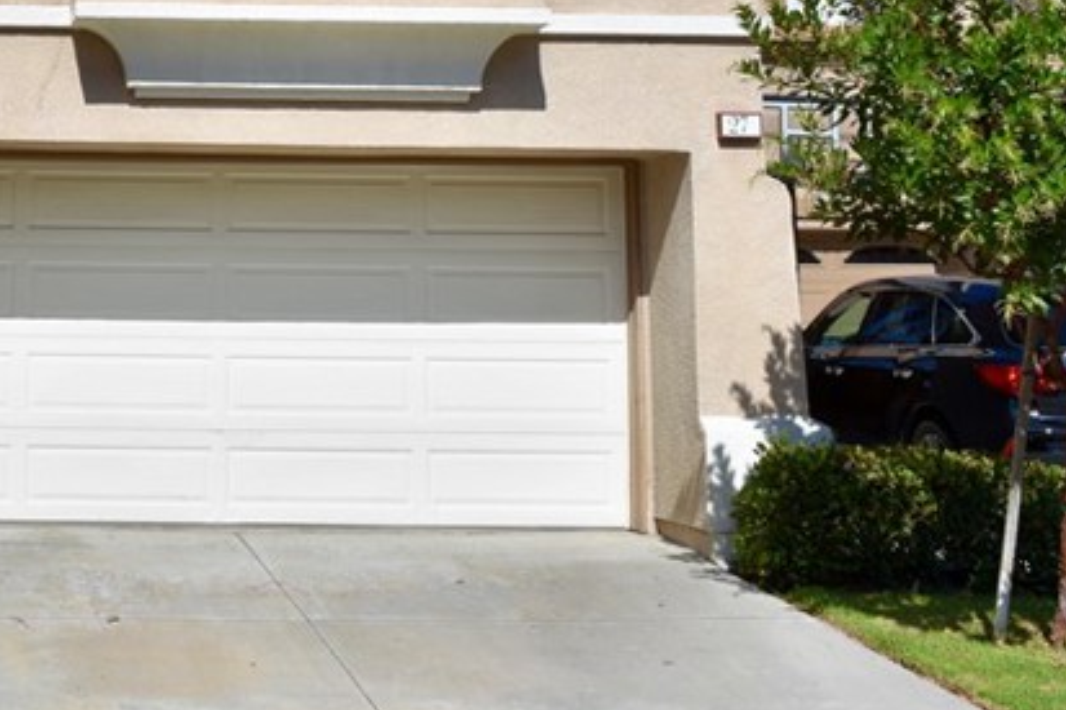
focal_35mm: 67
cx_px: -126
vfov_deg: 19.8
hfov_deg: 27.4
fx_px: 1983
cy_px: 30
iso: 125
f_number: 8
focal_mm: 18
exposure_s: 1/500
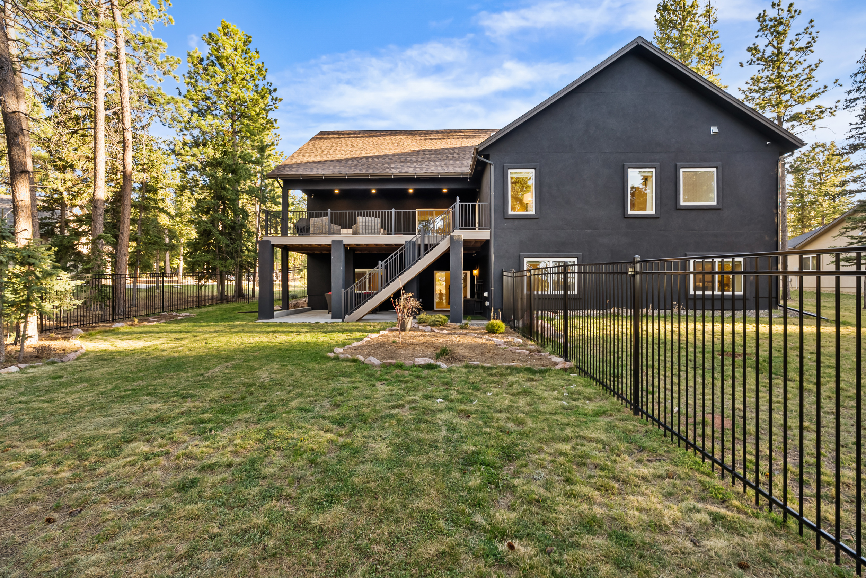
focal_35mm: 16
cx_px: 433
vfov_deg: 73.8
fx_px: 385
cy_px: 289
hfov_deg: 96.7
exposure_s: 1/13
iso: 200
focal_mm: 16
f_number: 8
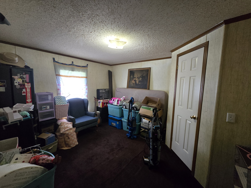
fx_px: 94
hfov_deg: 106.2
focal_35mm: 13
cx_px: 126
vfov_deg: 89.9
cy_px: 94
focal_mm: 2.2
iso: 1000
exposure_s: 1/60
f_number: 2.2
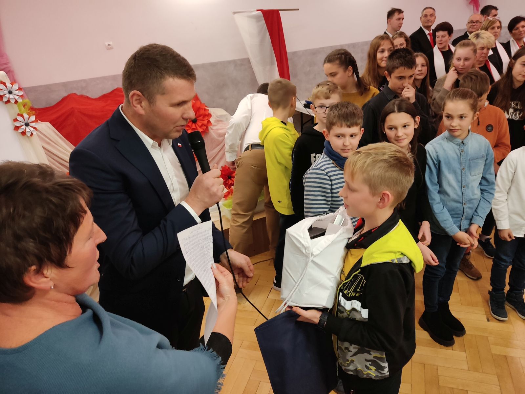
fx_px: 379
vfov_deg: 54.9
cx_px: 262
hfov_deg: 69.4
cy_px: 197
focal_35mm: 25
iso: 1008
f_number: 1.79
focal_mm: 4.71
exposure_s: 1/125
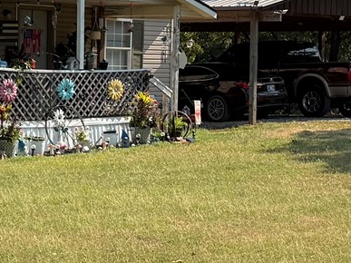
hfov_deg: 16.6
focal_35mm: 119
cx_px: 194
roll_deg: -0.9
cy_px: 133
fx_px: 1206
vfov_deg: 12.4
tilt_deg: -2.7
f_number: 1.78
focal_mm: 6.76
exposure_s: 1/4673
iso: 100
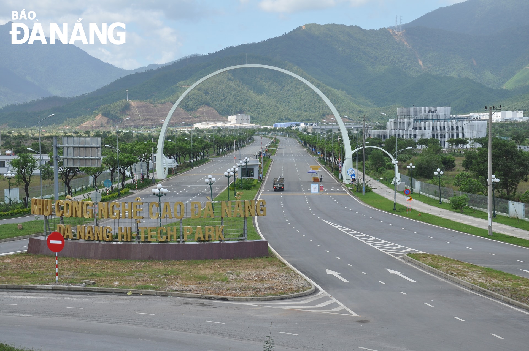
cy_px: 176
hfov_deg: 31.9
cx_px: 264
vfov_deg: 21.5
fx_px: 925
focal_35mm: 63
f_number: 8
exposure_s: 1/250
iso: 200
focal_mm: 42
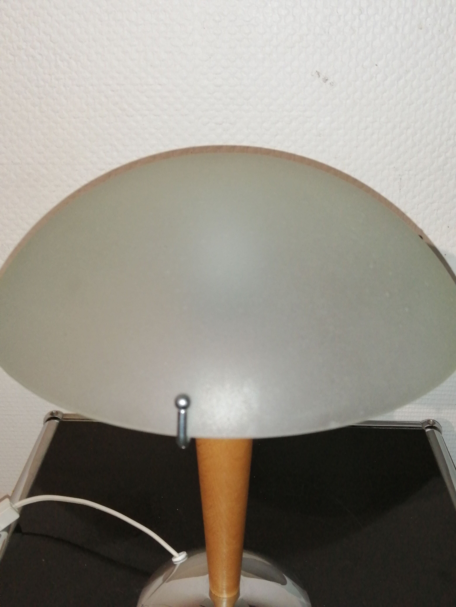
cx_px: 228
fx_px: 632
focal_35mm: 36
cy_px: 304
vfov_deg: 51.4
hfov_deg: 39.7
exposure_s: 1/33.3
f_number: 1.8
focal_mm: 3.46
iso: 100
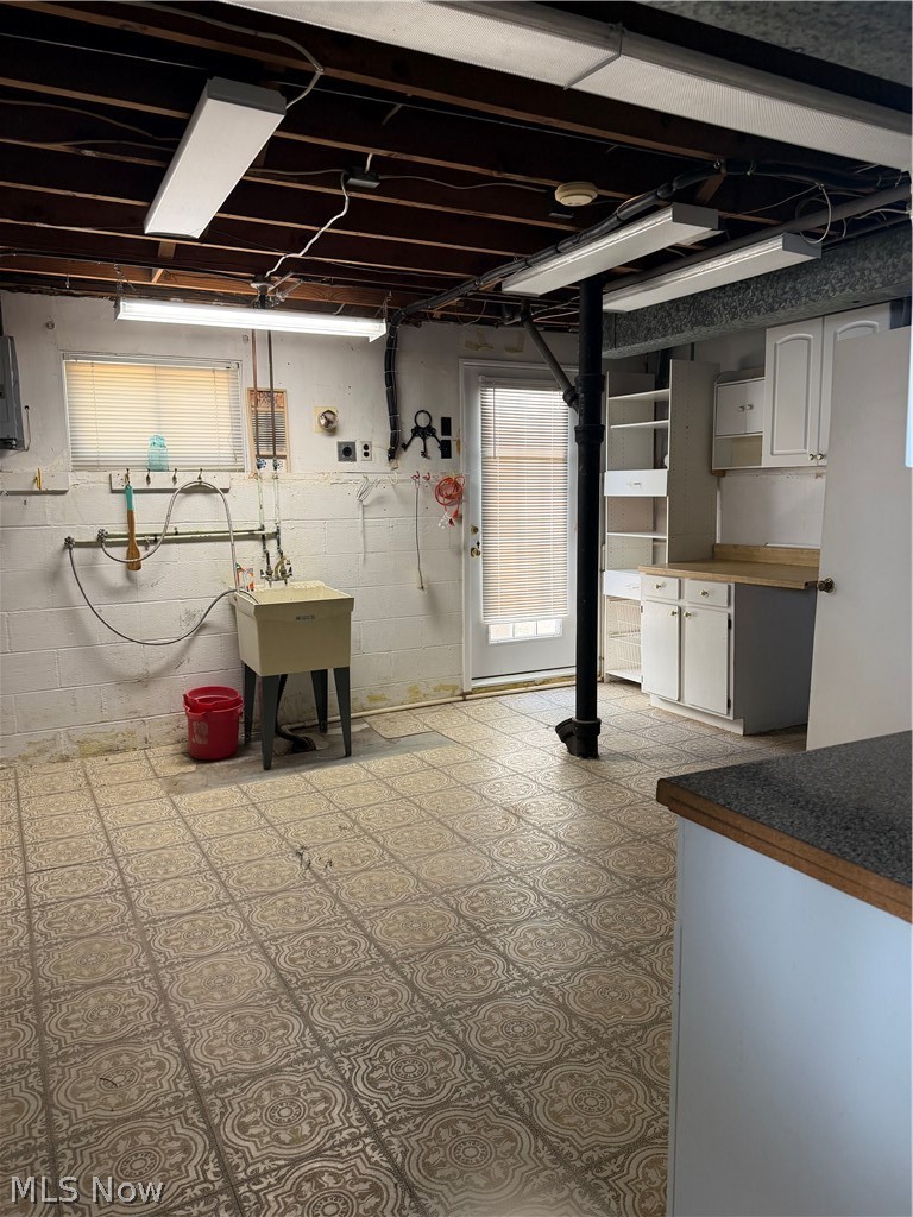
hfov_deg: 56.8
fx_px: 844
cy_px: 608
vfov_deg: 71.6
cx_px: 456
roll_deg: +0.4
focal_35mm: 24
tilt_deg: -8.3
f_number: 1.78
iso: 160
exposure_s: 1/60
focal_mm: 6.76
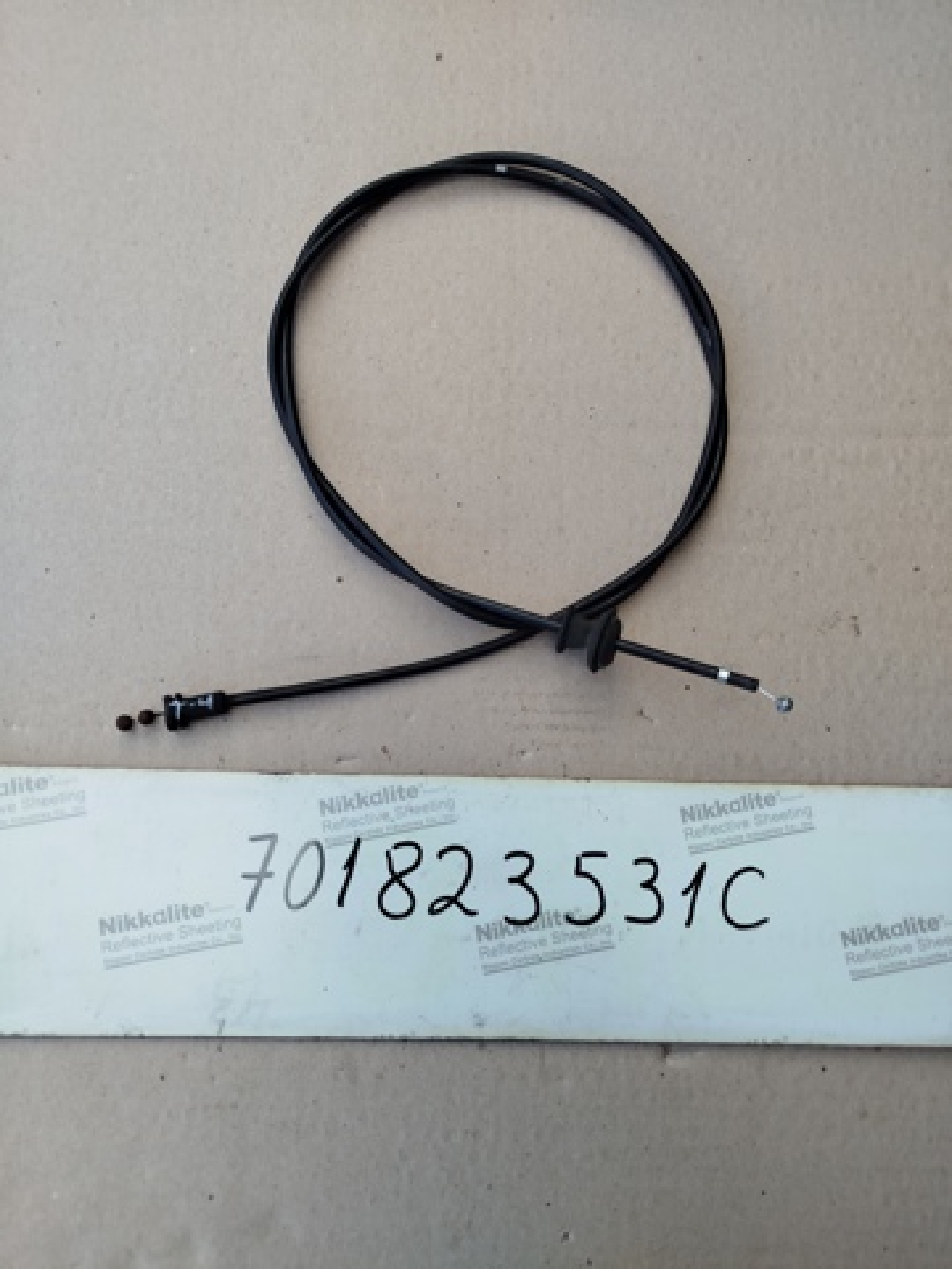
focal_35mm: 24
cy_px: 634
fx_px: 880
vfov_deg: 71.6
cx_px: 476
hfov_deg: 56.8
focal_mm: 5.31
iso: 50
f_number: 1.7
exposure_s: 1/147
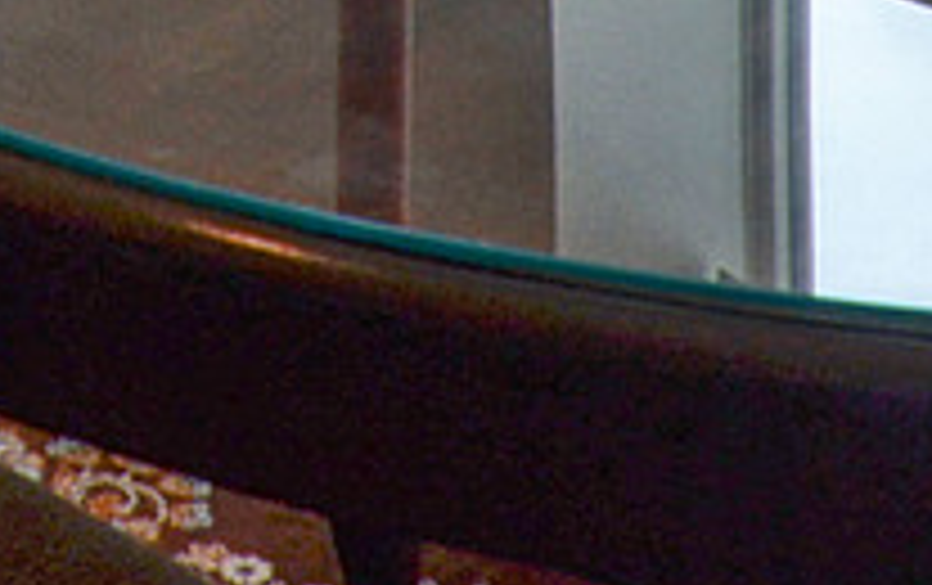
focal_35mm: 132
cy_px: -1462
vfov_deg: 7.8
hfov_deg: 14.9
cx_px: -385
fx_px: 3357
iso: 200
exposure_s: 1/160
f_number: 6.3
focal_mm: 11
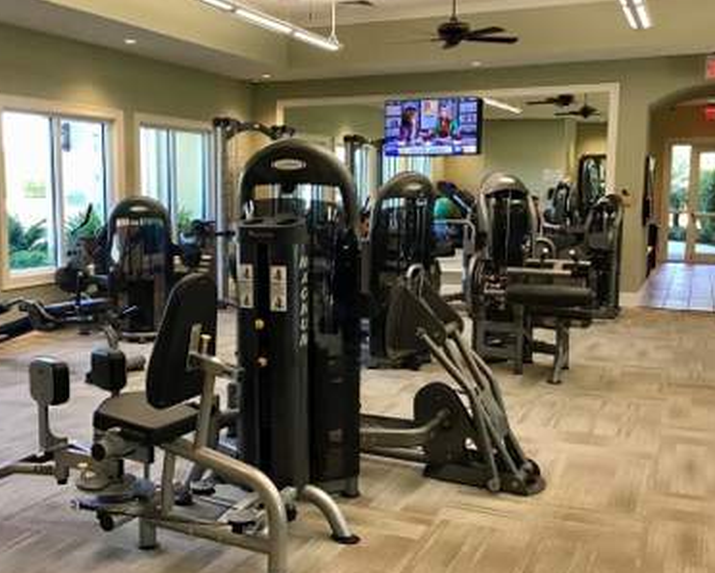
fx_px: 826
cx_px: 308
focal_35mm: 39
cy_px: 283
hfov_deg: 46.7
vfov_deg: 38.3
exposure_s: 1/30
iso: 40
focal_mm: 3.3
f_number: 2.4
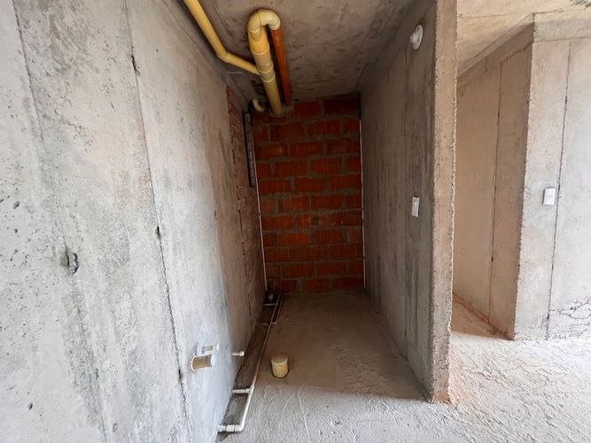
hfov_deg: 106.2
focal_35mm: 13
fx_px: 222
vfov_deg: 89.9
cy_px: 222
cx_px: 296
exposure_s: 1/60
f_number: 1.8
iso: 800
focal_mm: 1.57
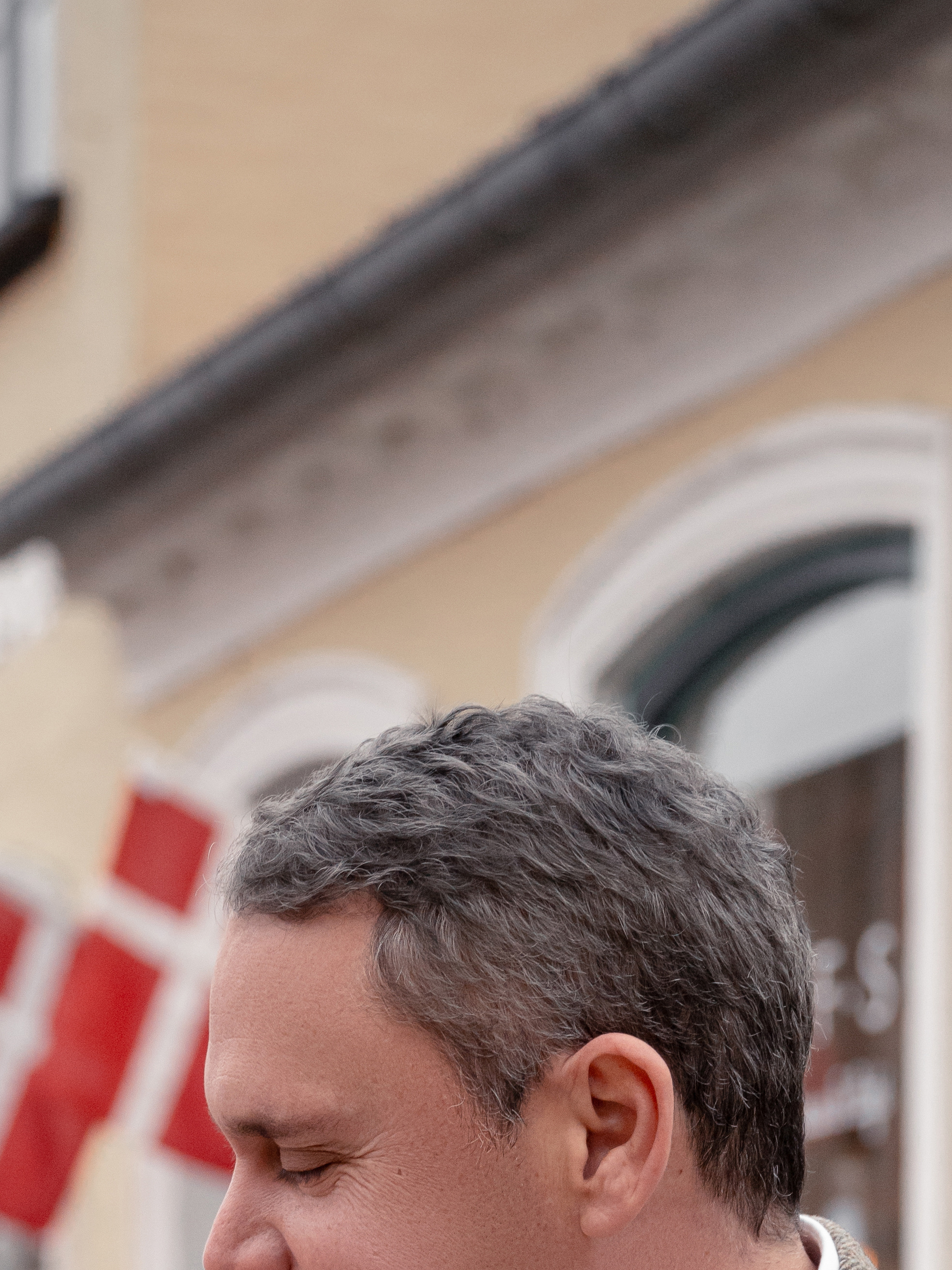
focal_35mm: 176
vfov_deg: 10.8
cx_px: 368
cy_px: 2001
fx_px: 6454
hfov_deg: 8.4
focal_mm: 58
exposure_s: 1/500
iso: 400
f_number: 3.5
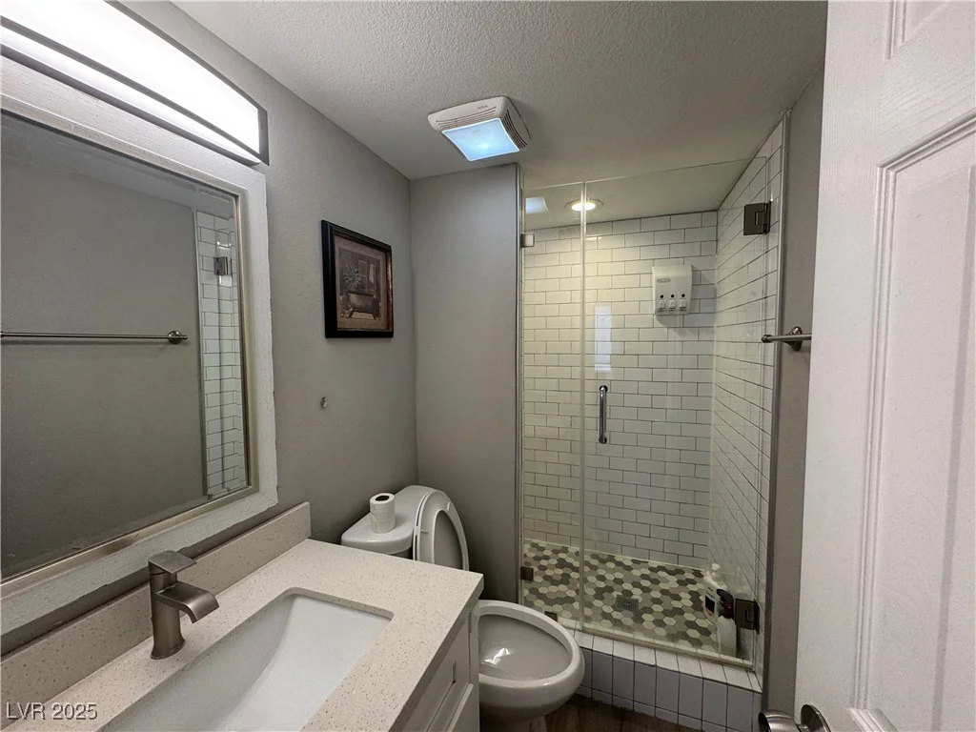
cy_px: 366
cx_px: 488
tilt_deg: -5.4
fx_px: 395
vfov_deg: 85.7
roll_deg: +0.7
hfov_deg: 102.1
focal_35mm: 14
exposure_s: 1/120
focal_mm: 2.22
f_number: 2.2
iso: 125
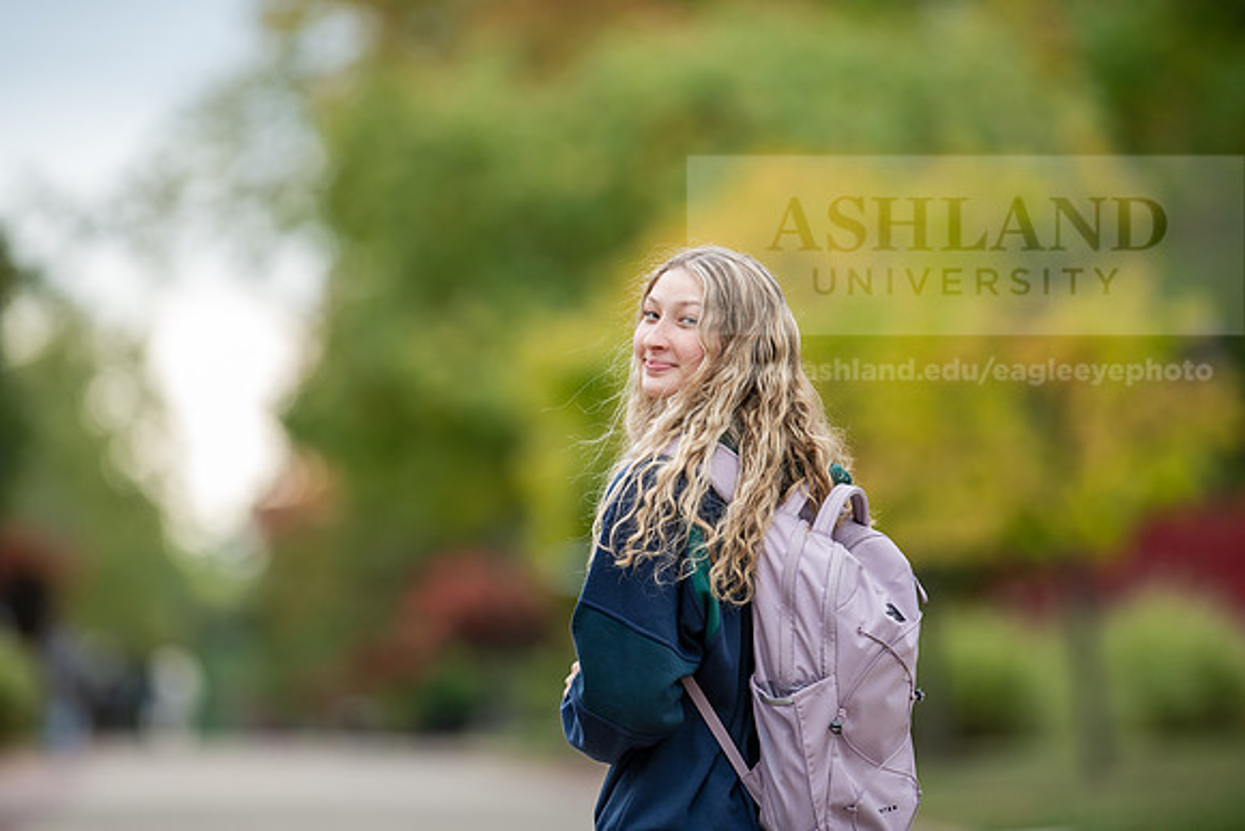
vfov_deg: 4.6
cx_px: 622
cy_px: 416
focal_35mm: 300
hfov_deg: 6.9
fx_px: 10377
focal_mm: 300
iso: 250
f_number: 3.5
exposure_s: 1/500
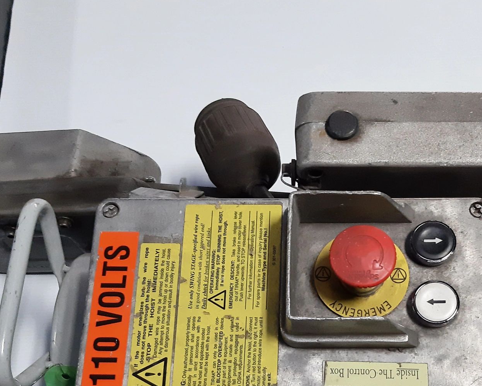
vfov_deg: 28.8
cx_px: 309
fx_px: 742
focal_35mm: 52
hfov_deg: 35.7
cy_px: 273
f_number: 1.7
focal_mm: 3.93
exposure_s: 1/60
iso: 320
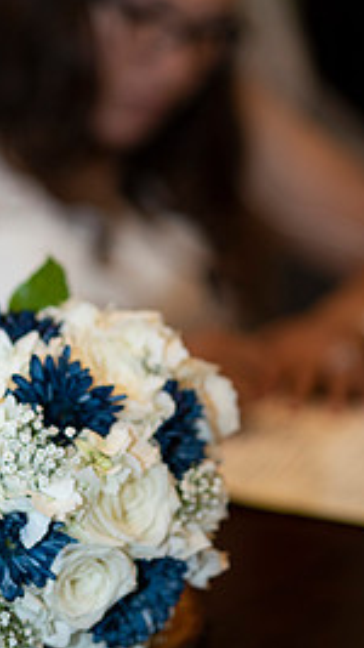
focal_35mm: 150
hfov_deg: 8.1
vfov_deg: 14.3
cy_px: 267
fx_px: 2576
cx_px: 66
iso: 500
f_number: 2
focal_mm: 85
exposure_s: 1/160
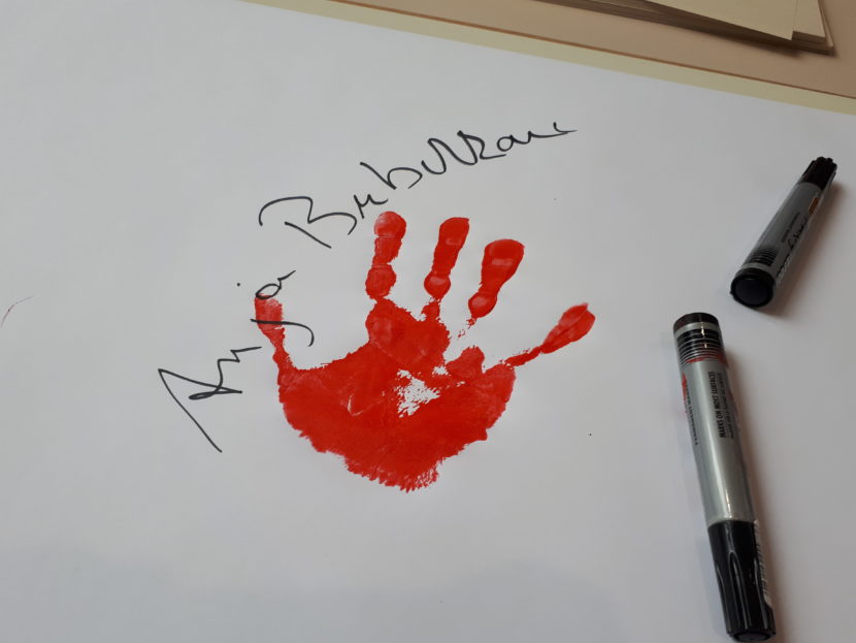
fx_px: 668
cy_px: 322
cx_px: 428
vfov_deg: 51.4
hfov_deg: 65.3
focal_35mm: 27
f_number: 1.9
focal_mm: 3.6
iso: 40
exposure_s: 1/33
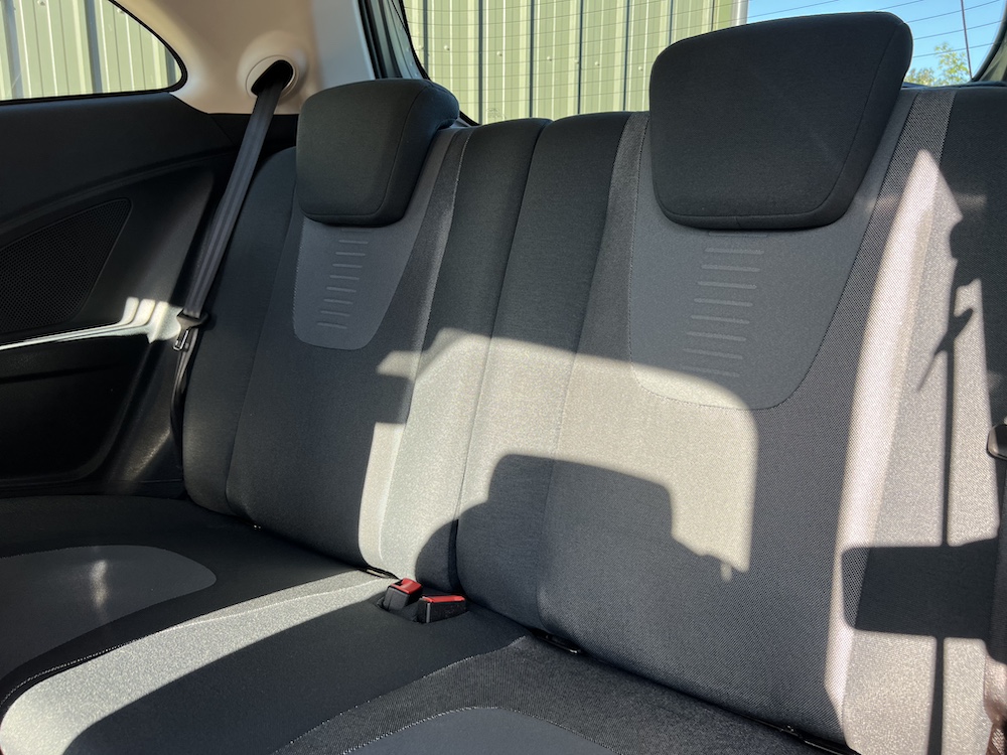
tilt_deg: -12.5
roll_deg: +0.3
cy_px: 378
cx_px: 504
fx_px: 756
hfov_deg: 67.3
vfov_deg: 53.1
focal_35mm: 26
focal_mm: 5.7
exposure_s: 1/205
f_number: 1.5
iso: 40
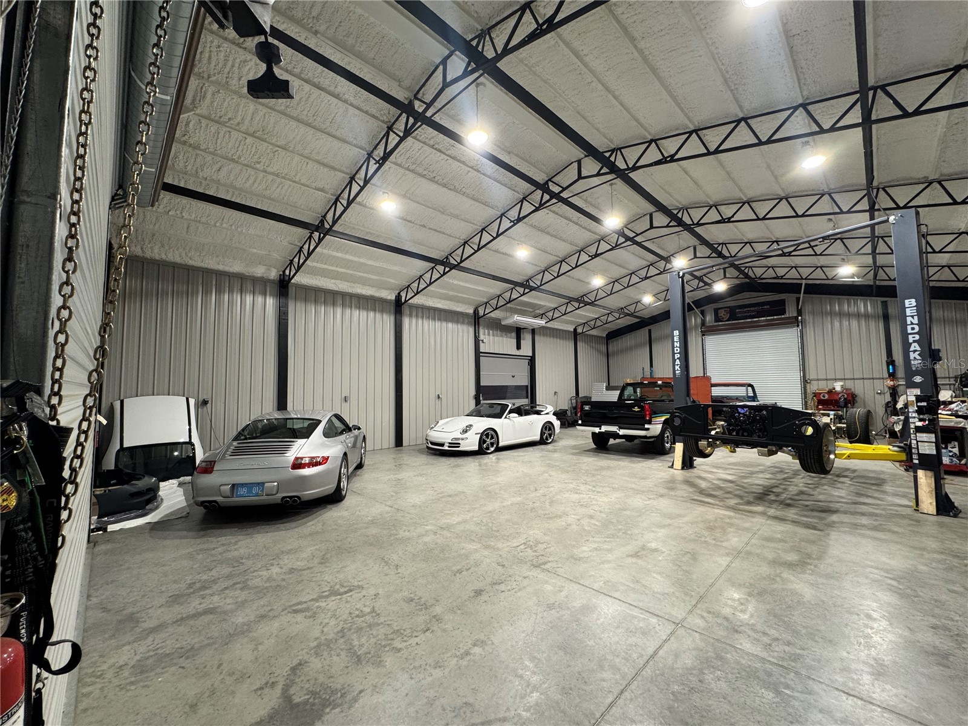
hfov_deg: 102.1
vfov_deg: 85.7
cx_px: 484
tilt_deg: +3.9
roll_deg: -0.1
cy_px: 363
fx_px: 391
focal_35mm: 14
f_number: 2.2
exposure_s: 1/99
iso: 200
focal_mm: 2.22
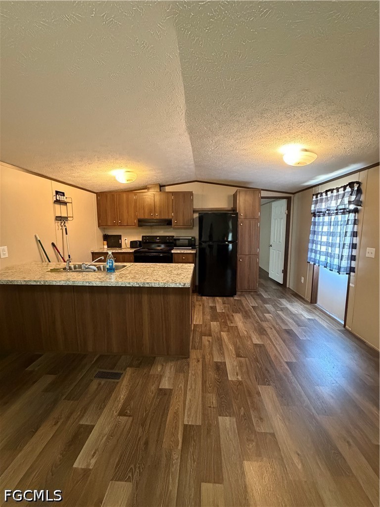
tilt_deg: -6.9
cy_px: 254
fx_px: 205
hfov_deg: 85.7
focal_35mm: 14
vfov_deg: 102.1
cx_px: 190
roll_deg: +0.5
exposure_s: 1/60
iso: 1000
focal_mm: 2.22
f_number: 2.2
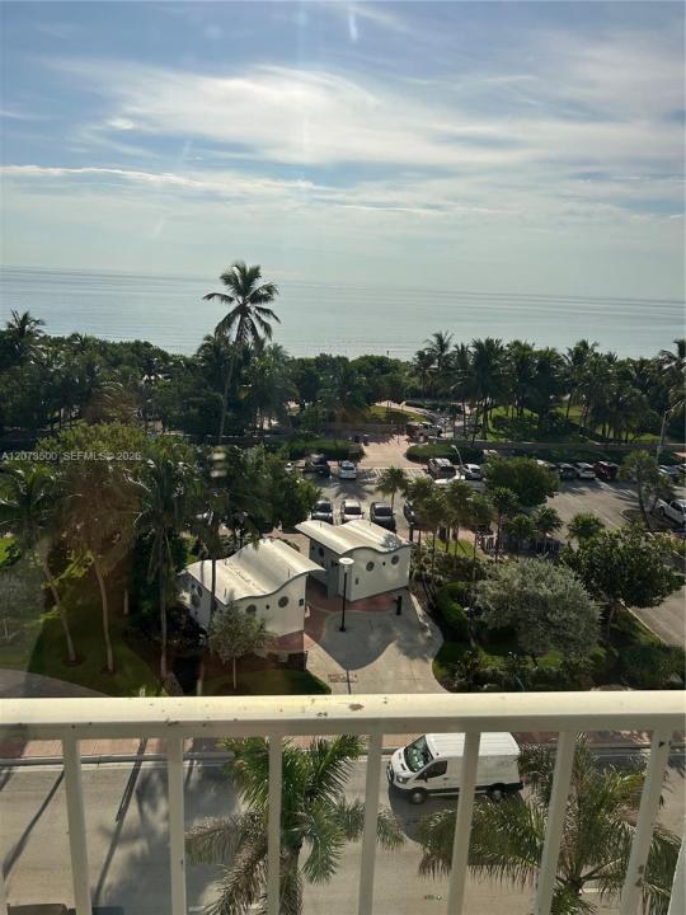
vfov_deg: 67.3
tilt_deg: -15.7
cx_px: 343
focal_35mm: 26
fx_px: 687
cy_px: 458
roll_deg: -1.9
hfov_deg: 53.1
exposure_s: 1/5882
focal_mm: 5.7
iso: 50
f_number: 1.5
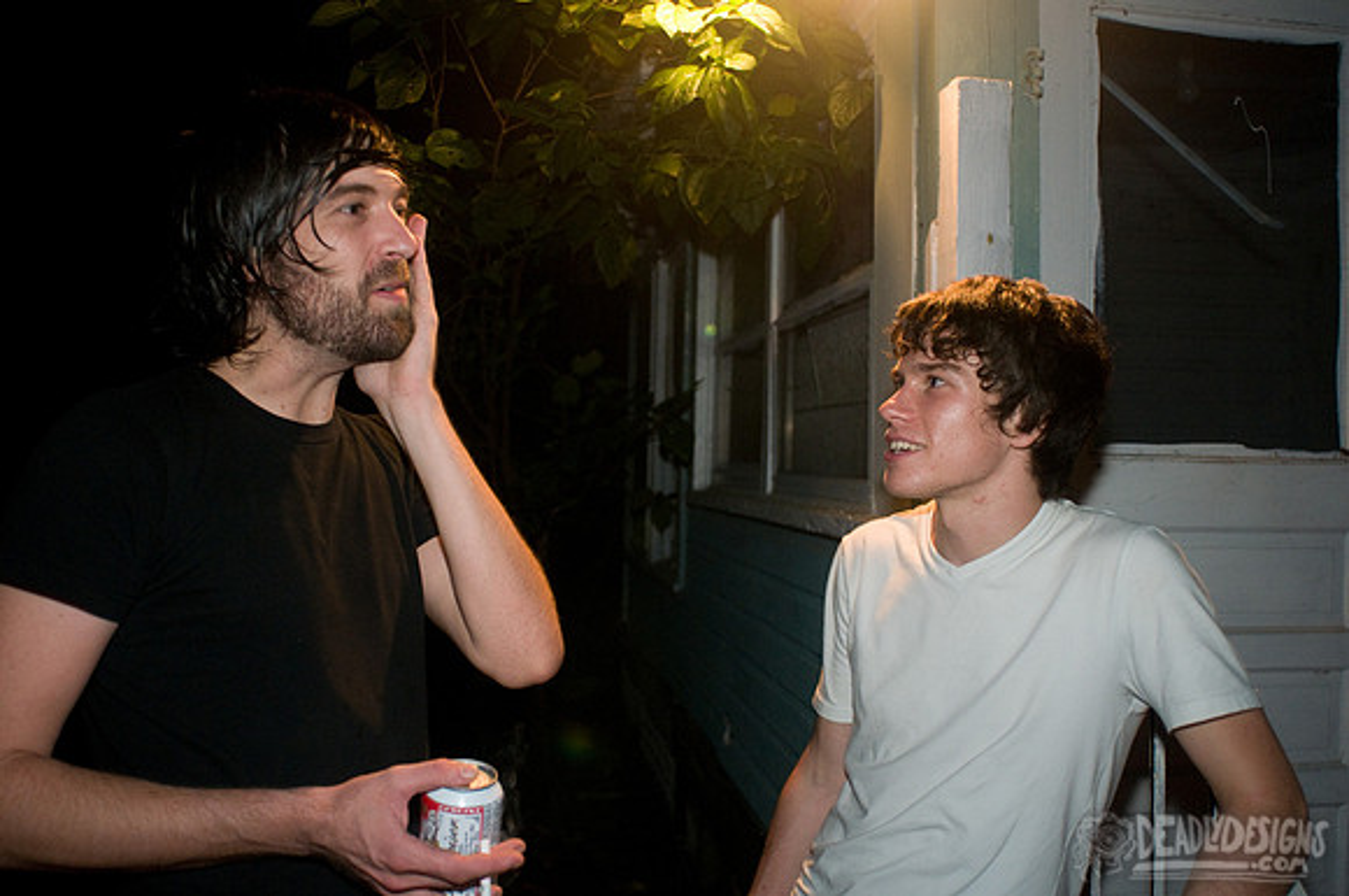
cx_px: 674
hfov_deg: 62.0
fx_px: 1123
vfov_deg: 43.5
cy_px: 448
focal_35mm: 30
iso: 800
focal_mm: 20
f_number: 2.8
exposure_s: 1/40
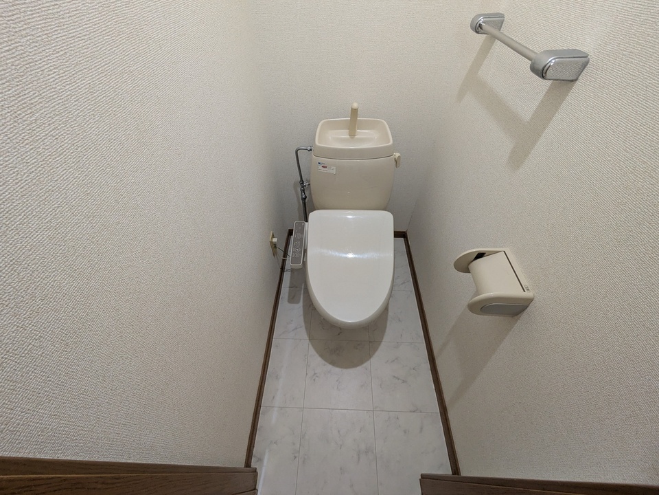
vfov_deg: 85.7
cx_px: 330
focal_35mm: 14
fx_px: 267
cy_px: 248
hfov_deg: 102.1
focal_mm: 1.83
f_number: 2.2
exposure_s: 1/24
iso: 231
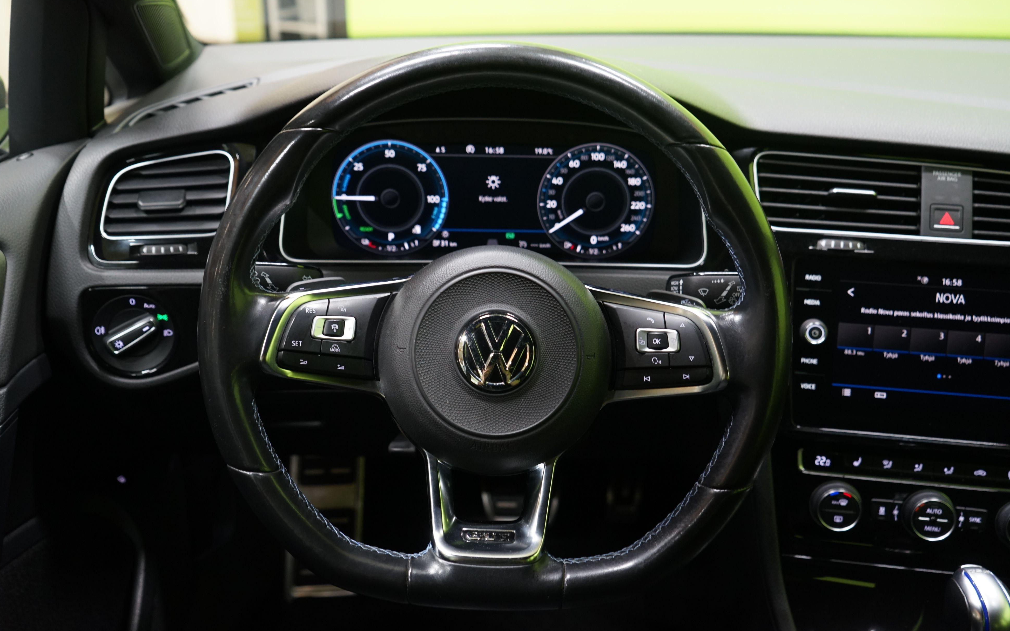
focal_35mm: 33
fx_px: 908
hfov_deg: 58.1
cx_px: 499
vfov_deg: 38.3
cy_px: 291
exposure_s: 1/25
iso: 1250
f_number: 4.5
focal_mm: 32
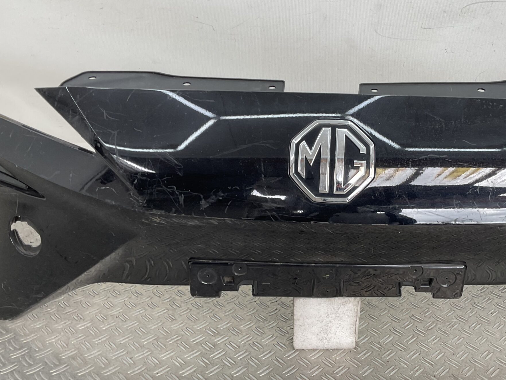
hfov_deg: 44.3
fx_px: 614
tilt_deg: -23.1
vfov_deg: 34.3
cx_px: 330
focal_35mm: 42
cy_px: 183
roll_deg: -2.7
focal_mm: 3
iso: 16
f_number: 1.8
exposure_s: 1/100
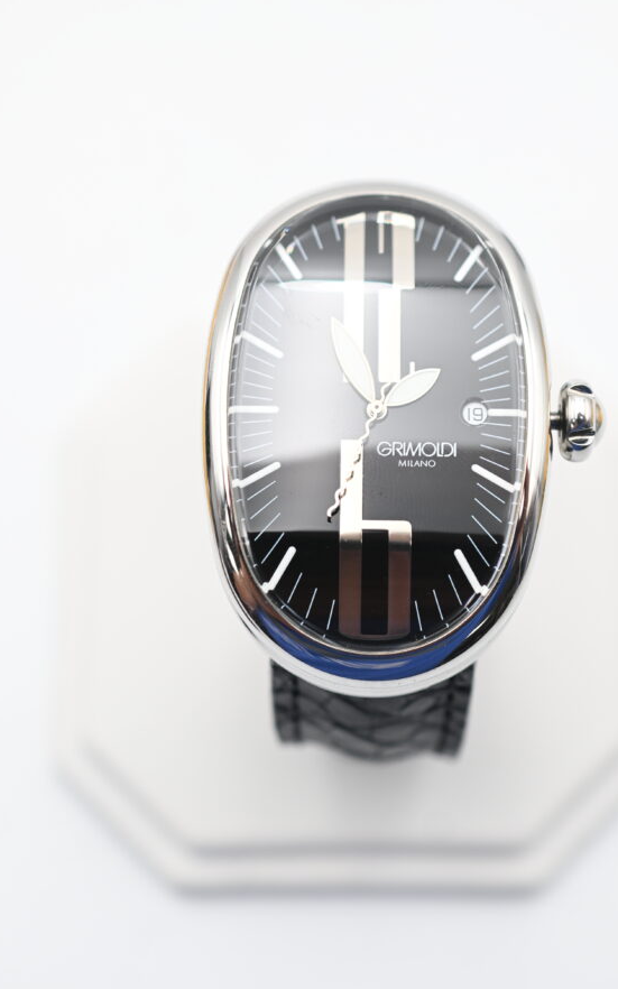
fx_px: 1914
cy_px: 489
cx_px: 350
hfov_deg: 18.3
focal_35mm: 71
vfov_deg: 29.0
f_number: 4.5
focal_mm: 40
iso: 200
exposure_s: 1/200
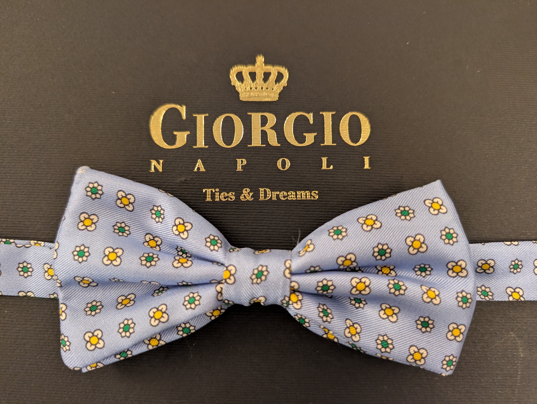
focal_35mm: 24
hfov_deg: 71.5
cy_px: 202
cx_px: 268
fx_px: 373
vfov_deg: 56.9
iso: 1318
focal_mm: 6.9
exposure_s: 1/100
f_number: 1.68
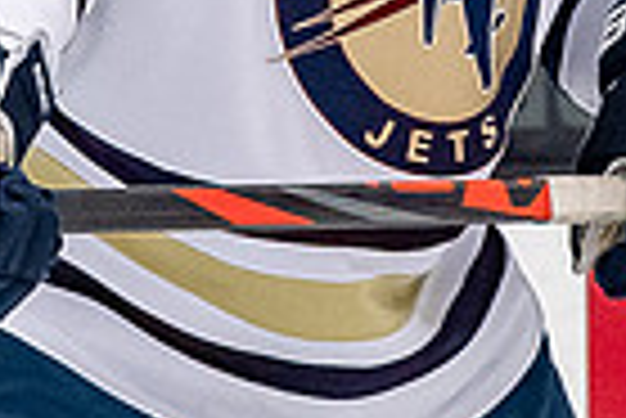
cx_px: 316
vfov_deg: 0.6
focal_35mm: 2207
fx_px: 38417
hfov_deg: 0.9
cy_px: -491
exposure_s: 1/800
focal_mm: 185
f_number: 3.5
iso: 2000
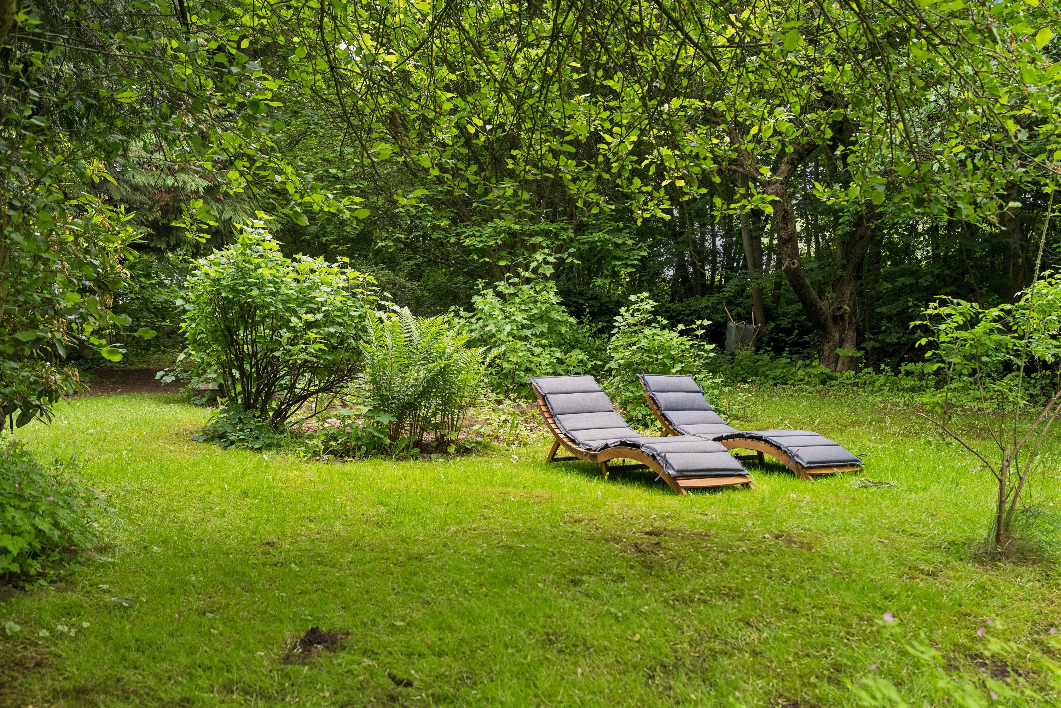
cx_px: 530
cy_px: 354
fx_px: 1031
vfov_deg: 37.9
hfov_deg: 54.4
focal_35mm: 35
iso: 1000
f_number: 4
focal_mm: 35
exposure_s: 1/400
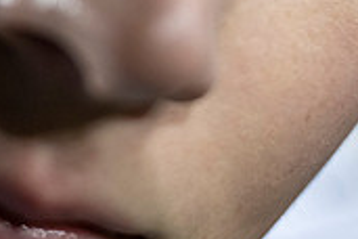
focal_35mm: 170
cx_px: 111
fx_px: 1690
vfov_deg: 7.9
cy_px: -152
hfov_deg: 12.1
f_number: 3.2
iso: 2000
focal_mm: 50
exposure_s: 1/500
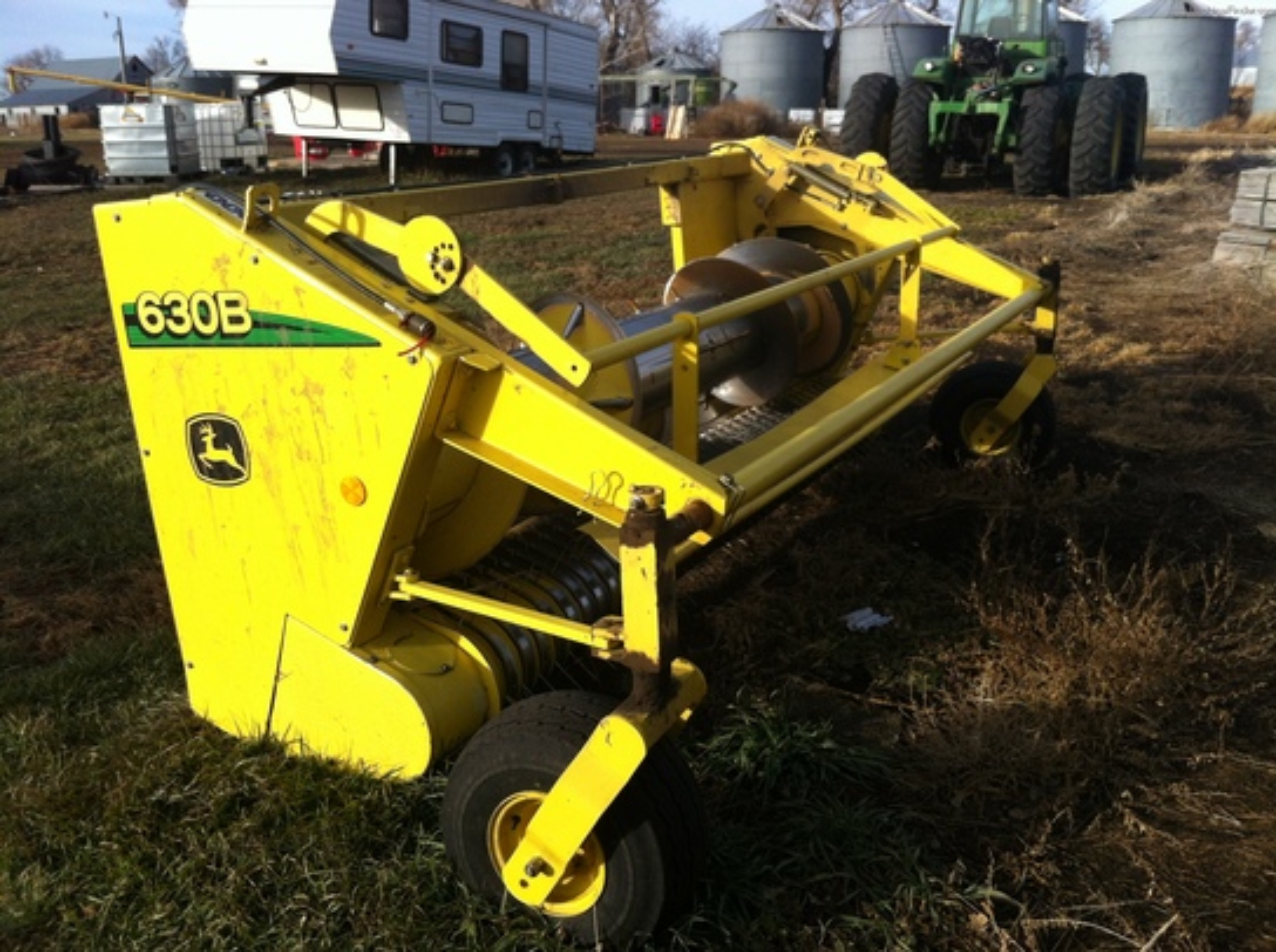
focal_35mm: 35
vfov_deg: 40.6
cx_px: 638
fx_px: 1288
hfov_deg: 52.7
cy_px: 476
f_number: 2.8
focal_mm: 3.85
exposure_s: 1/838
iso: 80
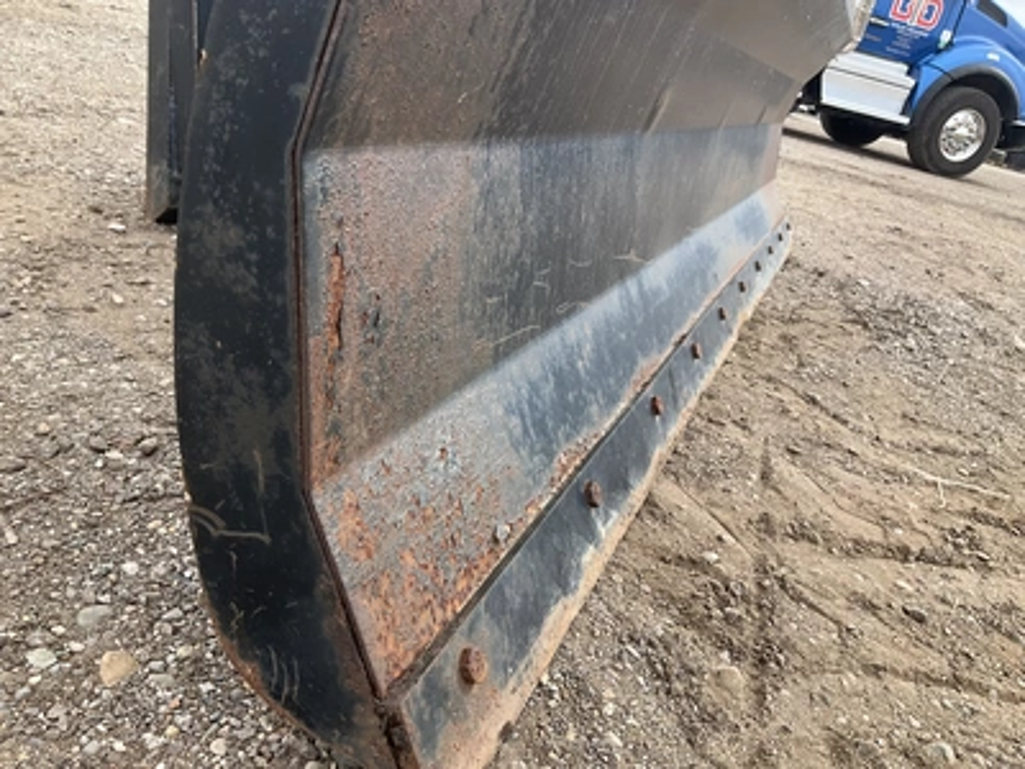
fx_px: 859
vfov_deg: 48.2
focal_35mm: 29
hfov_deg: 61.7
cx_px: 512
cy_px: 384
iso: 25
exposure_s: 1/439
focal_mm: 3
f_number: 1.8
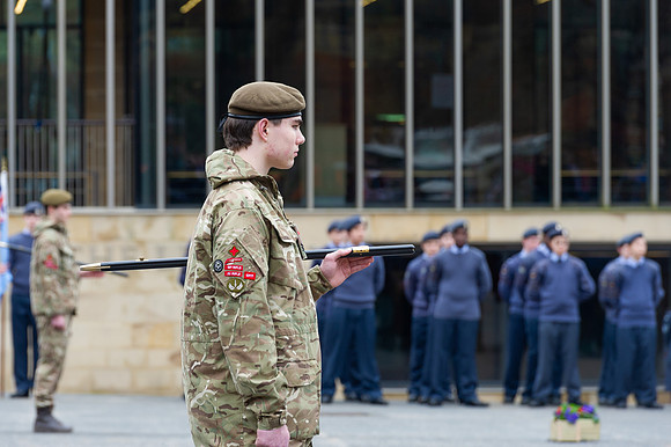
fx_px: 4187
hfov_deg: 9.2
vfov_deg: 6.1
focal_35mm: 225
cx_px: 295
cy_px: 197
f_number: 6.3
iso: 640
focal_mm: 200
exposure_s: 1/250
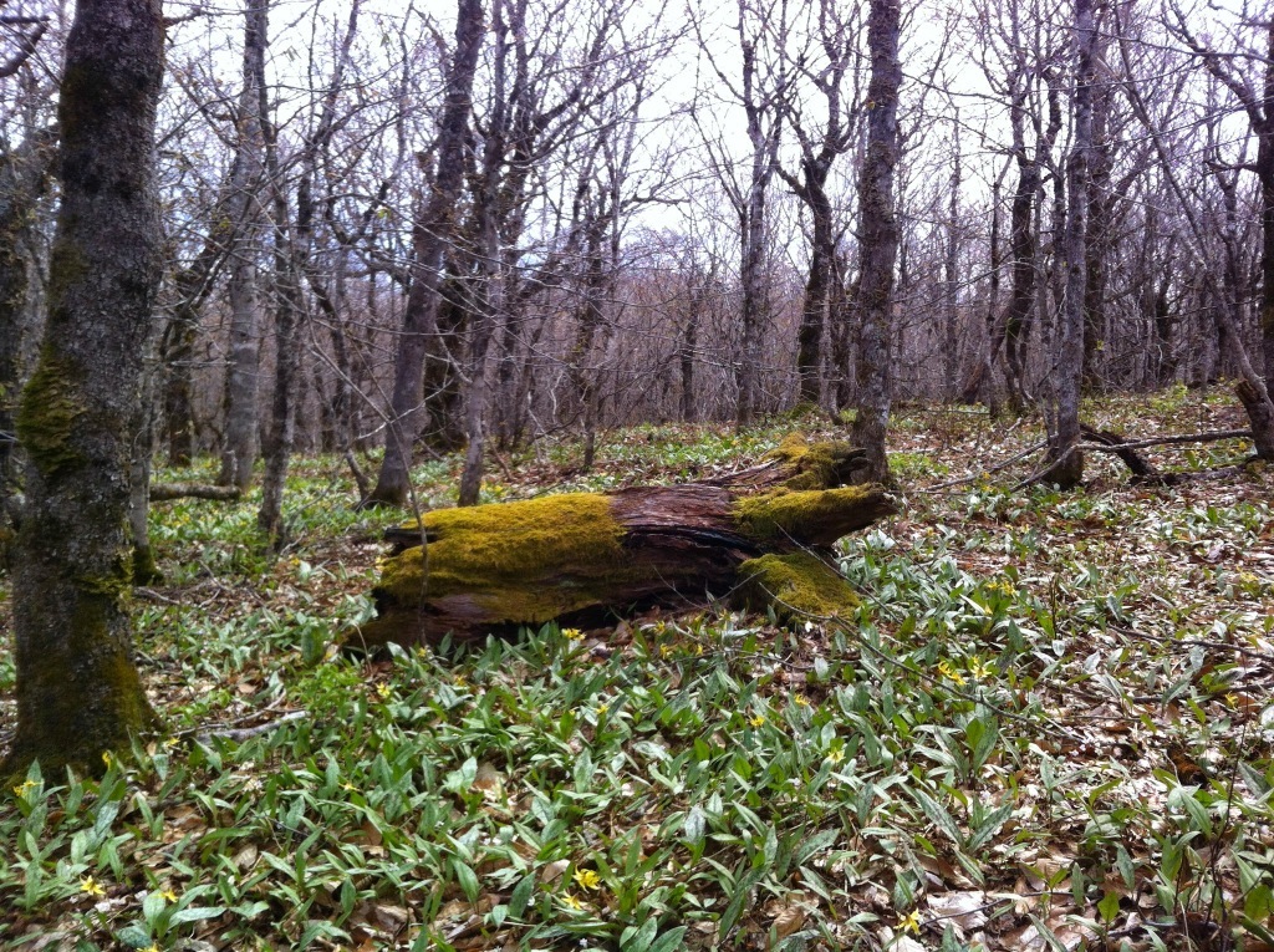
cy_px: 476
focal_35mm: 35
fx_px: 1286
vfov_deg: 40.6
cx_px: 637
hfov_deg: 52.7
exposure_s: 1/397
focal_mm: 3.85
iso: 80
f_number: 2.8
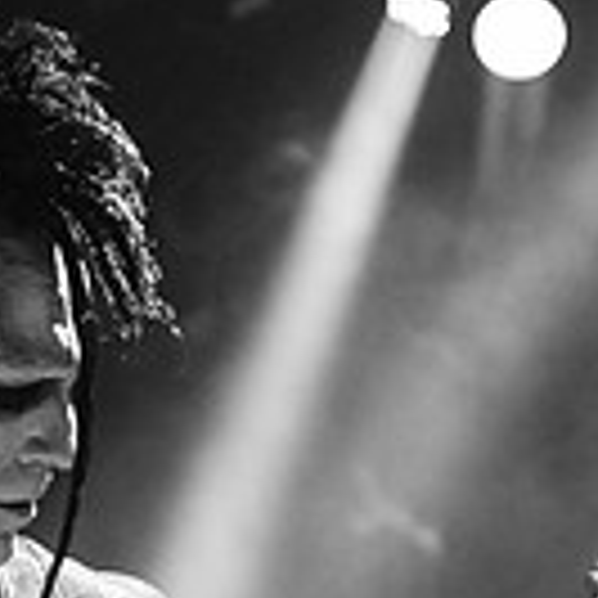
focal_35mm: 201
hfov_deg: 8.7
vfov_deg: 8.6
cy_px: 733
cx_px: 135
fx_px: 3928
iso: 2000
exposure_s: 1/125
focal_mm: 70
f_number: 3.2
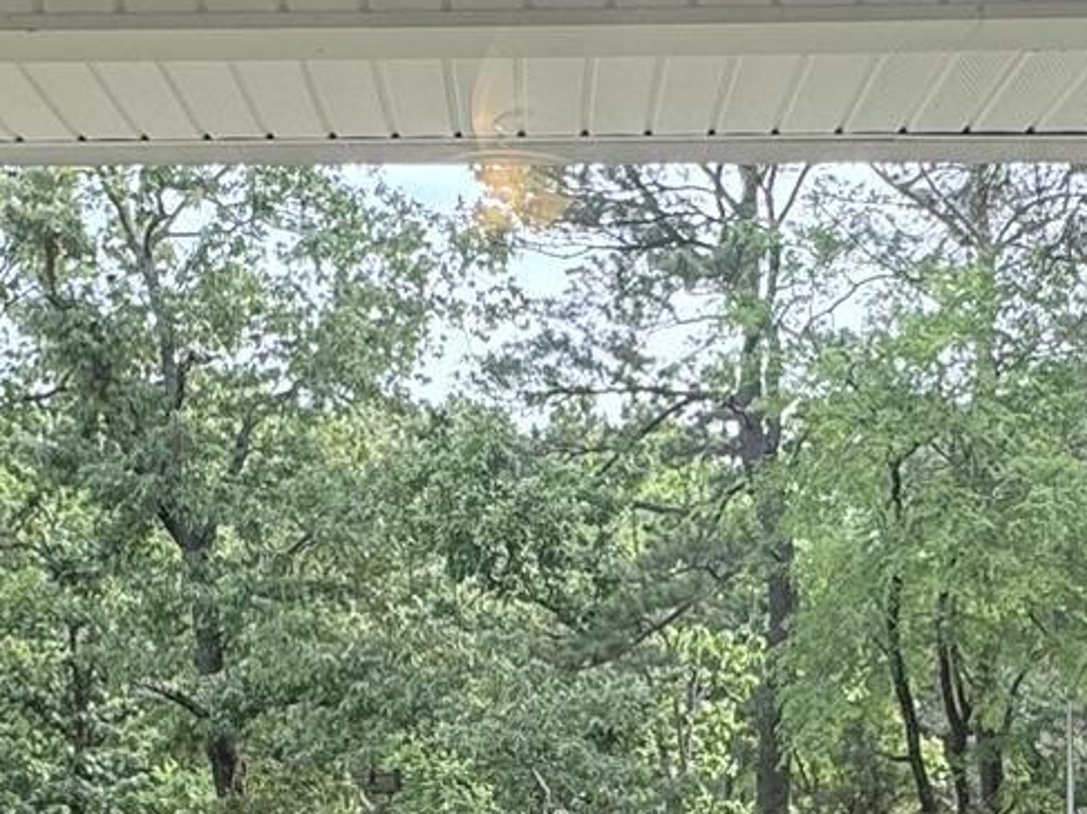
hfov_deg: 32.7
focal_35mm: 59
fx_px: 1852
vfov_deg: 23.8
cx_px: 494
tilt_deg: -3.5
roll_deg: -0.3
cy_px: 792
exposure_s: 1/163
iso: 40
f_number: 2.2
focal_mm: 2.22
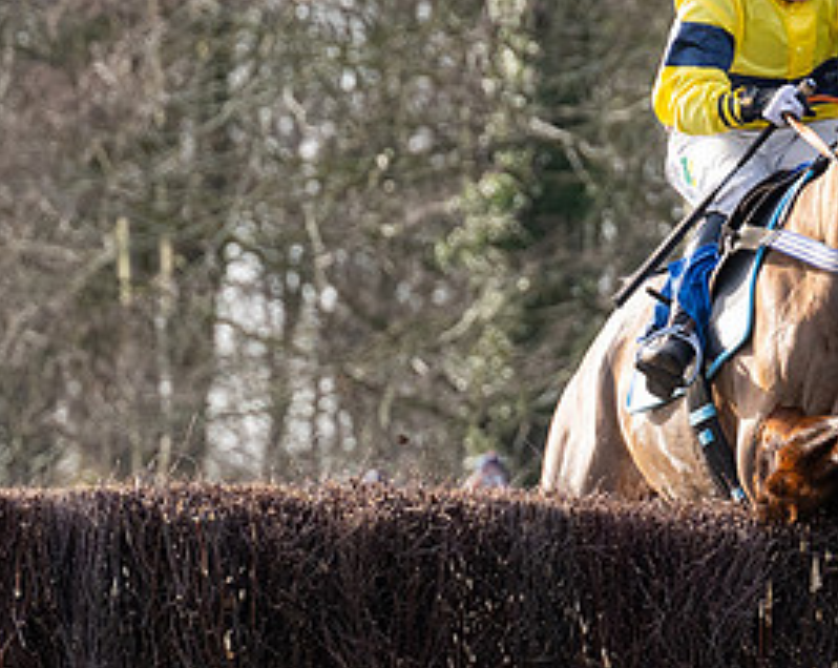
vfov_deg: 3.3
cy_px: 432
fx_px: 11541
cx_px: 1072
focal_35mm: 466
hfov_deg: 4.1
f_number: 4
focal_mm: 140
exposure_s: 1/1600
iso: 800
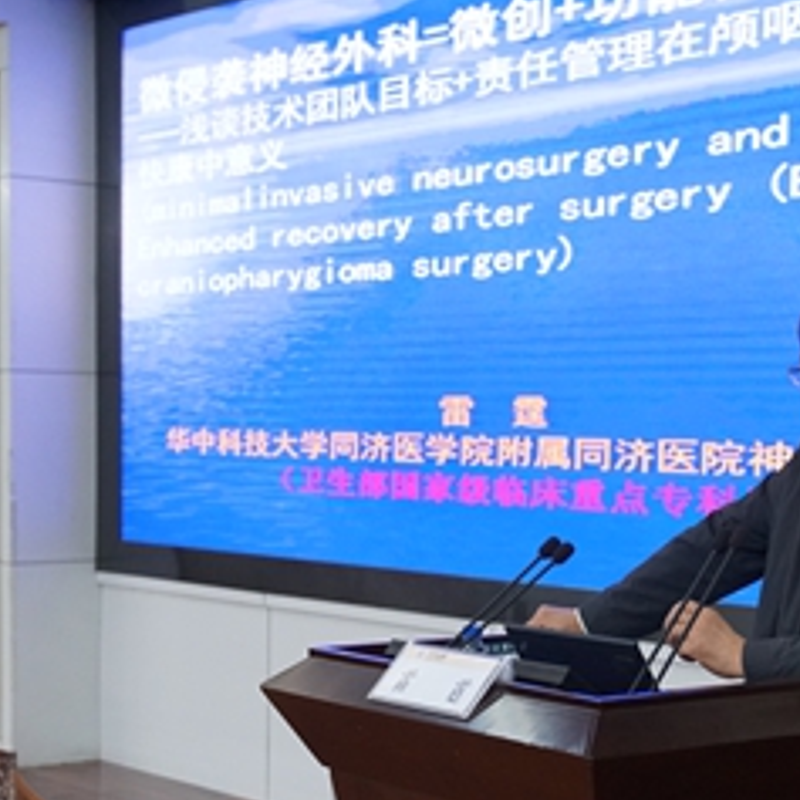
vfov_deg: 23.5
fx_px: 1909
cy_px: 565
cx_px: 560
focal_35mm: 73
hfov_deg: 23.5
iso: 3200
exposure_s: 1/160
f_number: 4
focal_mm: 37
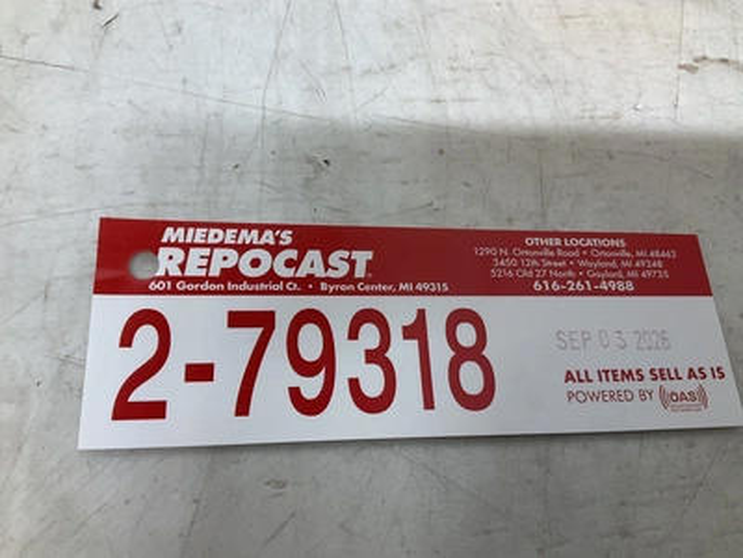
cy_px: 279
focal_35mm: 29
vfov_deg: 48.2
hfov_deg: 61.7
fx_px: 622
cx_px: 372
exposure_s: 1/120
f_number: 1.8
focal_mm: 3
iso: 64
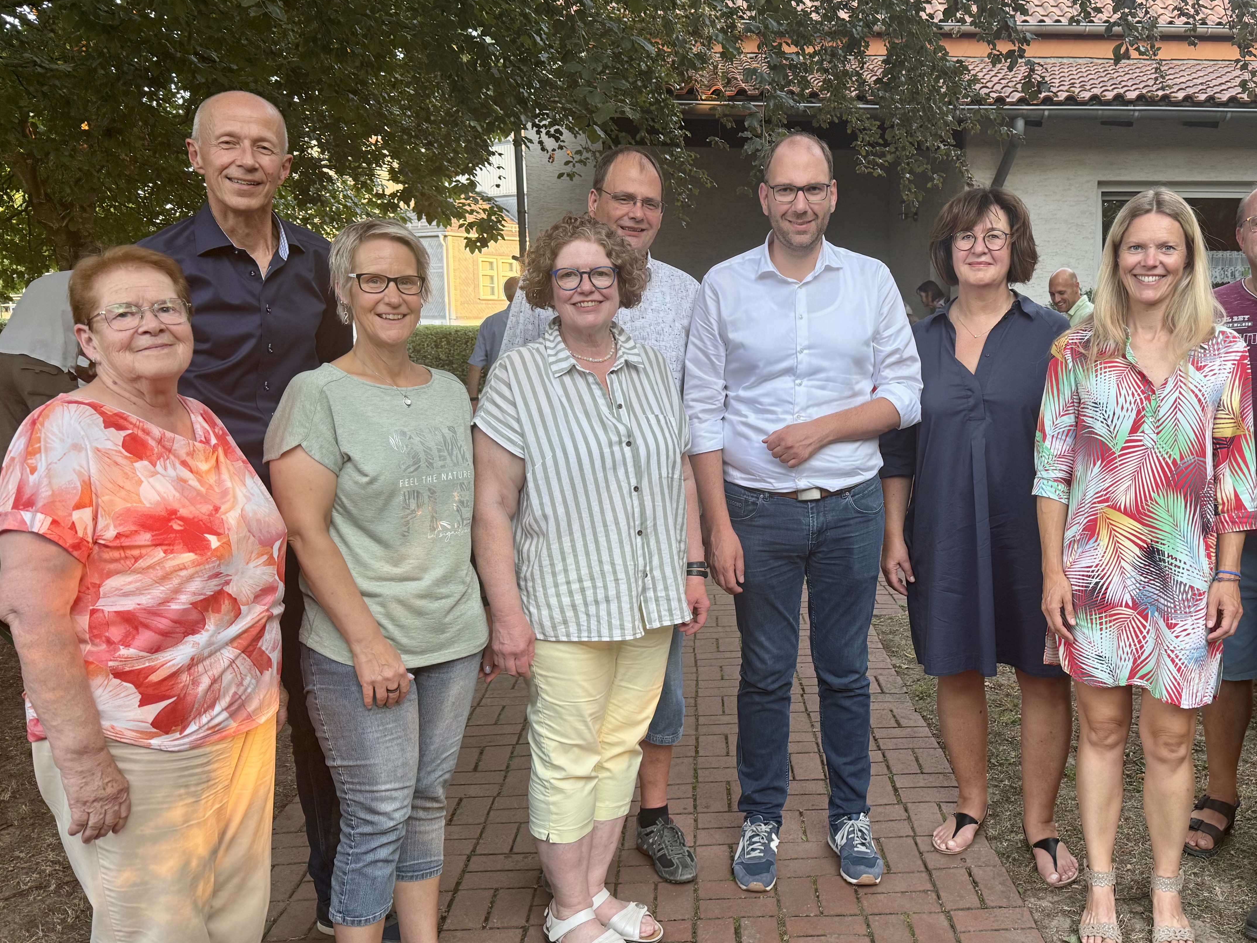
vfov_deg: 44.2
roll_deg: +0.1
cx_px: 805
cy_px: 456
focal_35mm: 32
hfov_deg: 56.0
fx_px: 1162
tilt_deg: -7.3
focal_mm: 6.76
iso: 125
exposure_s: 1/121
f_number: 1.78
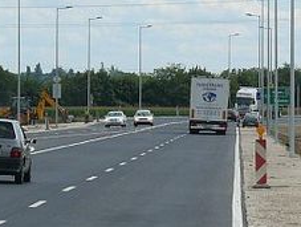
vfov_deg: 3.7
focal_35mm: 401
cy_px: 143
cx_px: 58
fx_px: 3492
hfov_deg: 4.9
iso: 100
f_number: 6.3
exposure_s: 1/500
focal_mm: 27.1
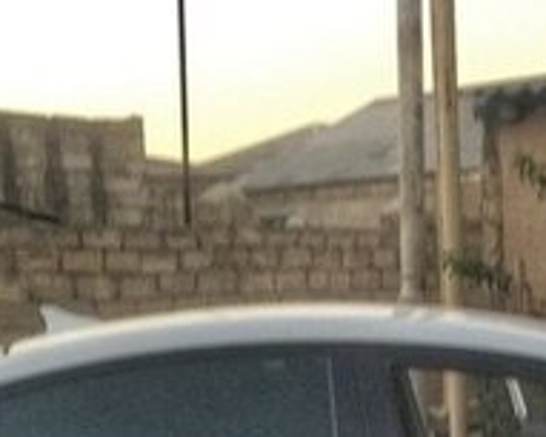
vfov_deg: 14.5
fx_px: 1584
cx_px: 472
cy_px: 675
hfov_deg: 19.3
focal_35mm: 98
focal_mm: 4.15
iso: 80
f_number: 2.2
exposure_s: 1/17
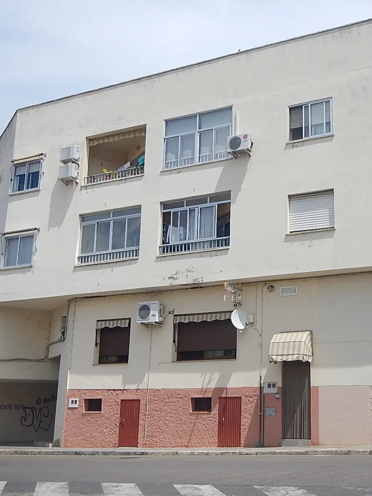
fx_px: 645
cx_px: 281
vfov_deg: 42.1
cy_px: 250
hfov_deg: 31.6
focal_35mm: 45
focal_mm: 5.9
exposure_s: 1/1250
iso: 125
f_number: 3.9
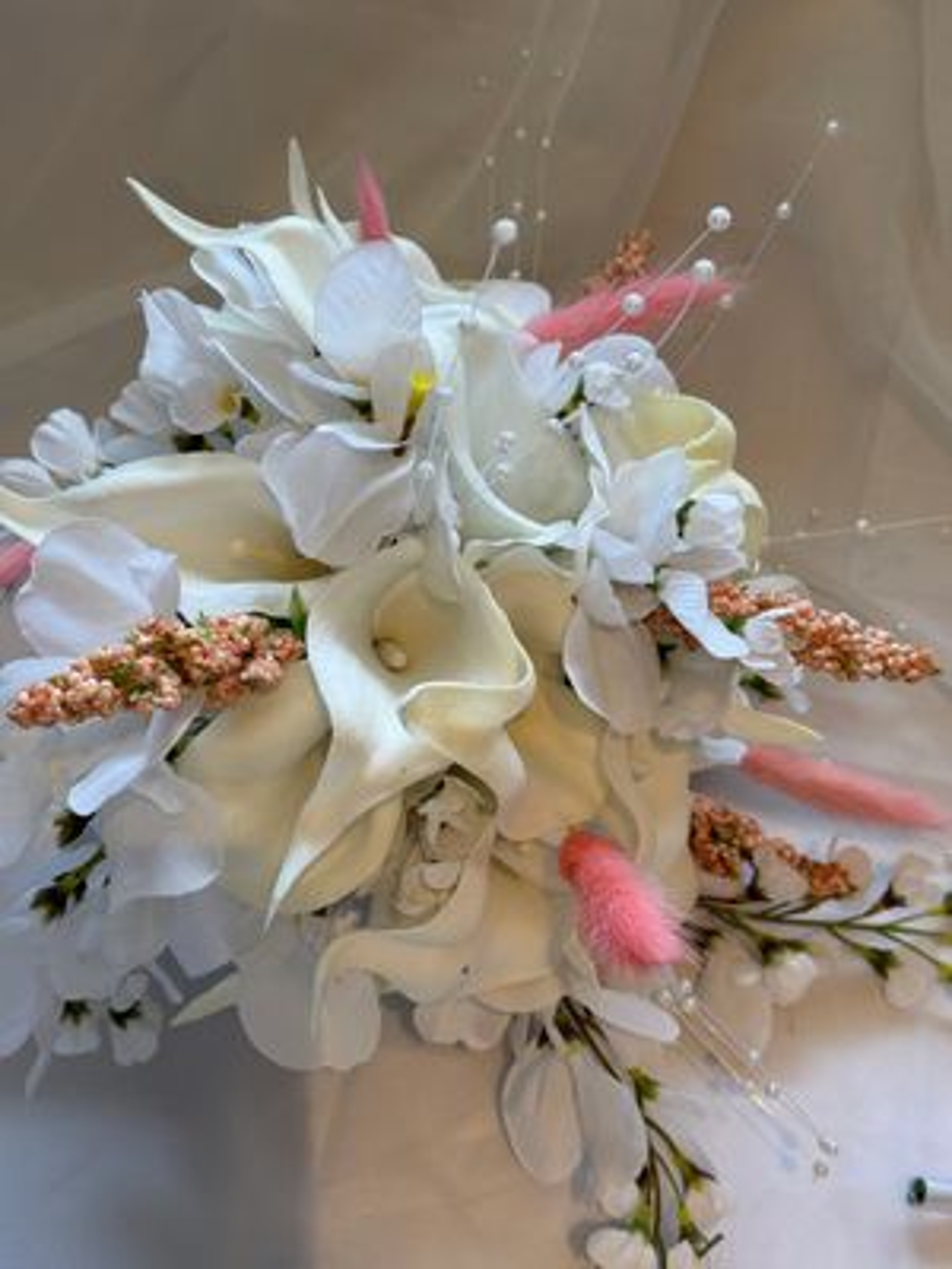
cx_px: 476
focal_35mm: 48
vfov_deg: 39.7
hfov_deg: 30.3
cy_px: 634
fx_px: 1760
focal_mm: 6.76
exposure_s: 1/60
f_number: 1.78
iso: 50
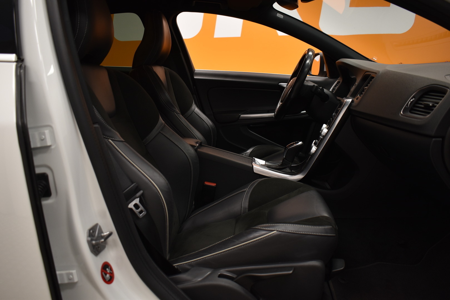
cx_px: 225
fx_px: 394
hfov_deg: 59.5
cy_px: 150
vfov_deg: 41.7
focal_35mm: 32
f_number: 3.8
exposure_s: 1/30
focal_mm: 21
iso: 320
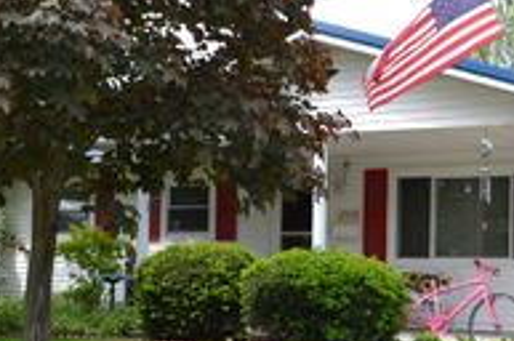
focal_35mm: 70
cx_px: 352
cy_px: 185
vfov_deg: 19.4
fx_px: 998
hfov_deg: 28.7
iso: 100
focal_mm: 18
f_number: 6.3
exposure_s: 1/200
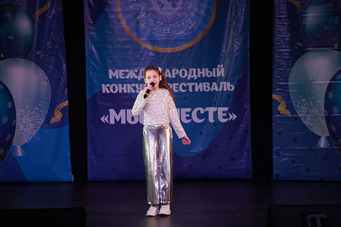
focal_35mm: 150
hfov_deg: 13.7
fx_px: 1421
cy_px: 114
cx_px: 170
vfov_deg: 9.1
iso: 1600
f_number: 4
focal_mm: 150
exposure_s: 1/400
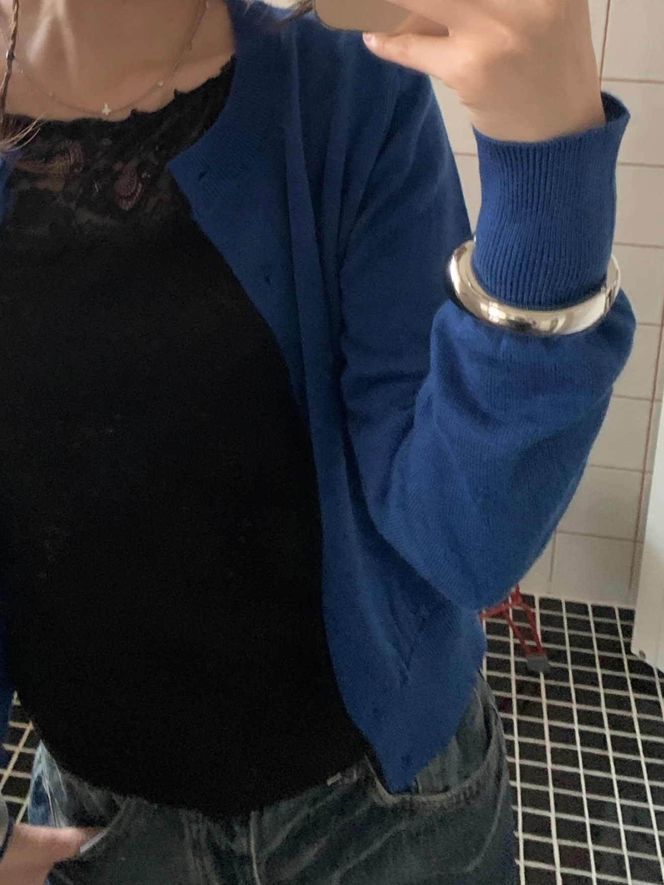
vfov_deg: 42.8
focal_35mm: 42
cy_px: 178
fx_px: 1074
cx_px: 218
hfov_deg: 34.0
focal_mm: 4.25
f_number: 1.8
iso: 800
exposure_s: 1/22
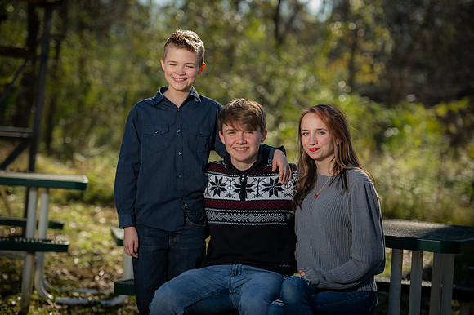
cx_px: 237
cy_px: 158
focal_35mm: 112
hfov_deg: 18.3
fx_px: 1474
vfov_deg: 12.2
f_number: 3.5
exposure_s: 1/250
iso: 50
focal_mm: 112
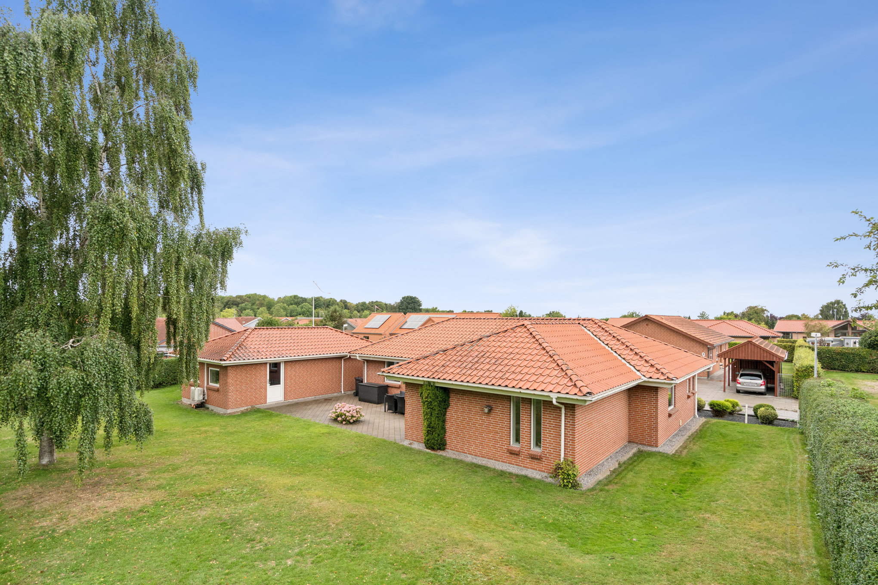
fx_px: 439
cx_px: 439
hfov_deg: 90.0
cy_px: 292
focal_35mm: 18
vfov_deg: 67.4
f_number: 6.3
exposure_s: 1/800
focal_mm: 18
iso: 1000
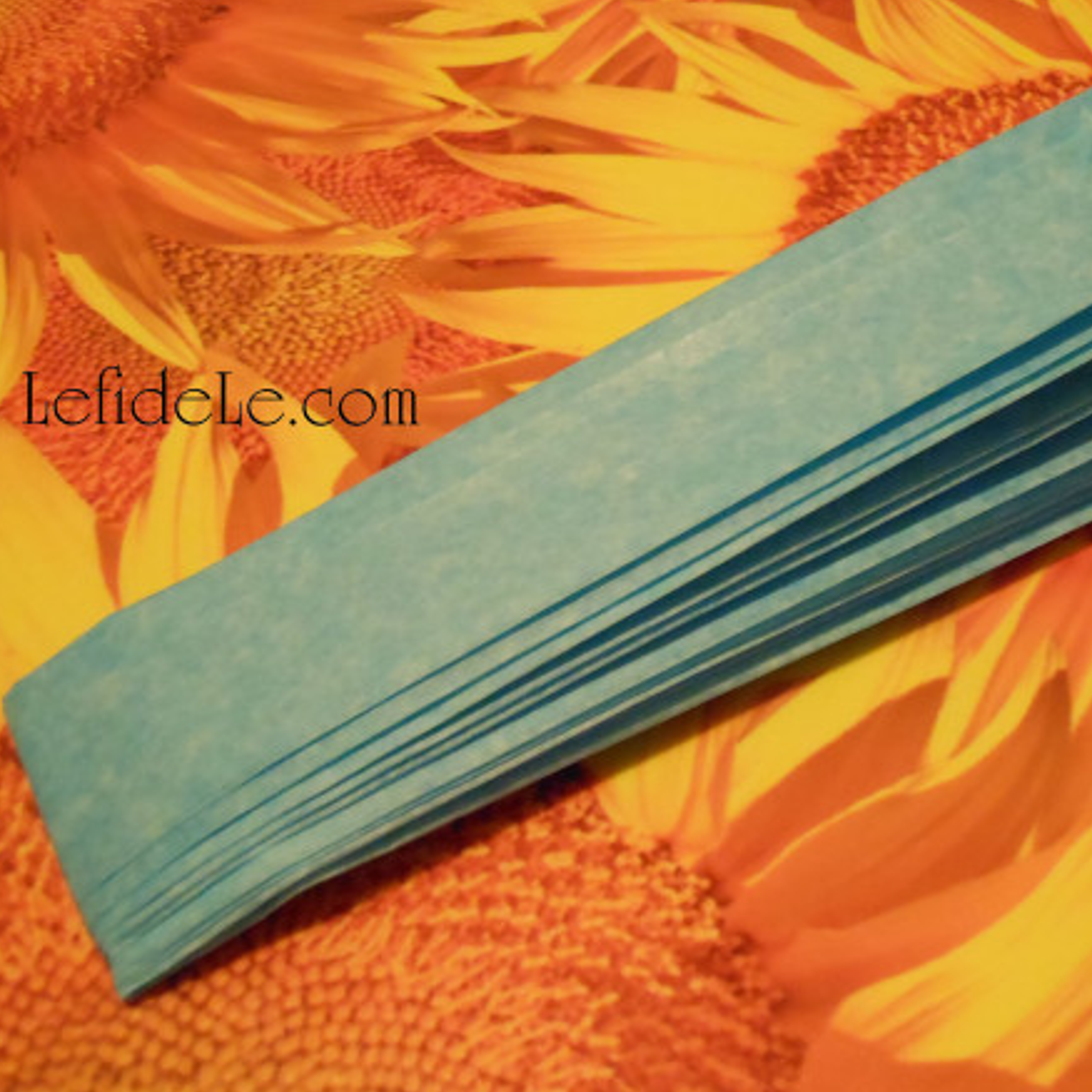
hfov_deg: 41.3
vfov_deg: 41.9
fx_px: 1428
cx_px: 730
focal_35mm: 40
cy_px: 546
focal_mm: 5.9
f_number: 4
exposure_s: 1/3
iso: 800
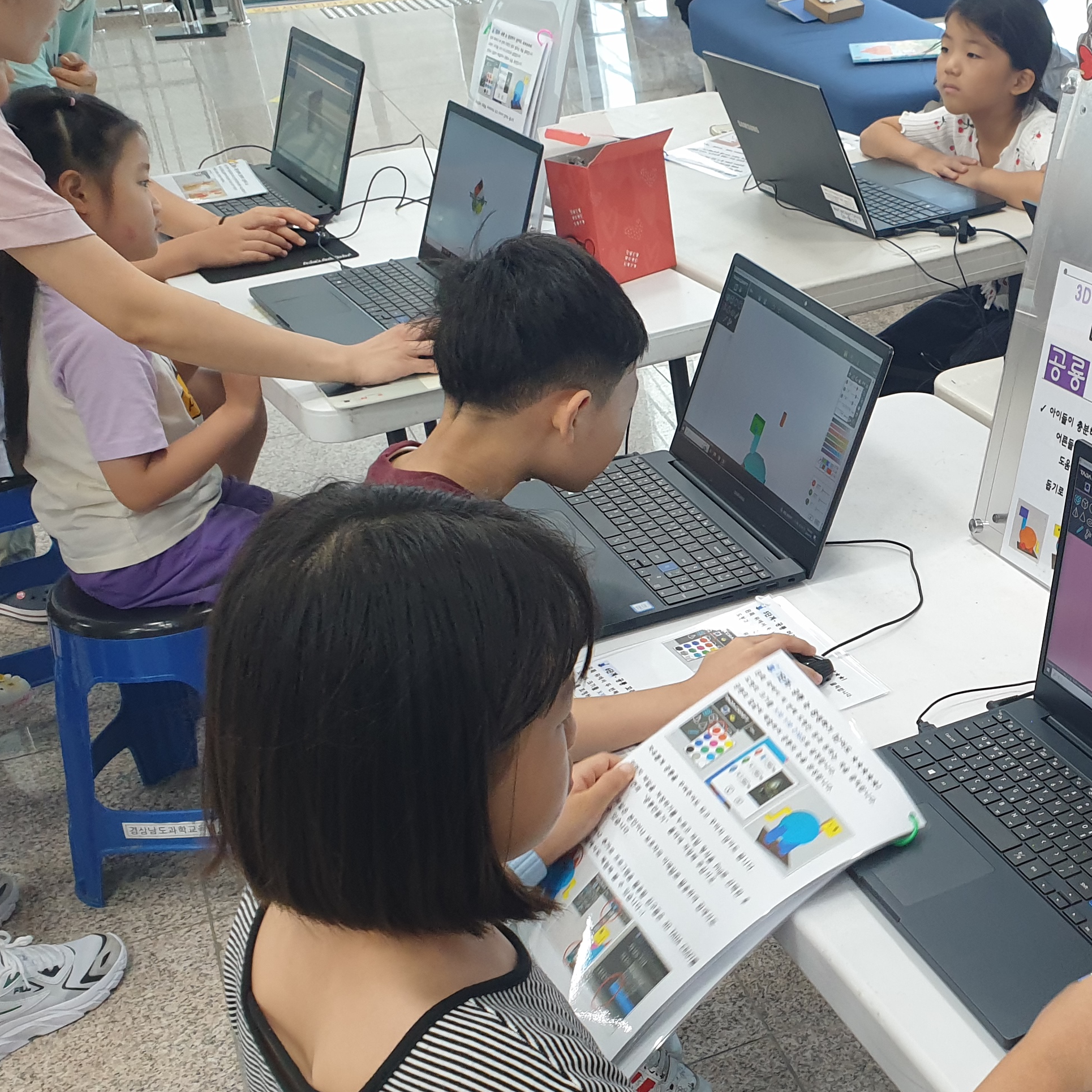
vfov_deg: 35.1
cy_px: 691
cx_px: 1012
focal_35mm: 48
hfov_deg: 33.2
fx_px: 1713
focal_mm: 4.3
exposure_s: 1/60
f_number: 2.4
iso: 125
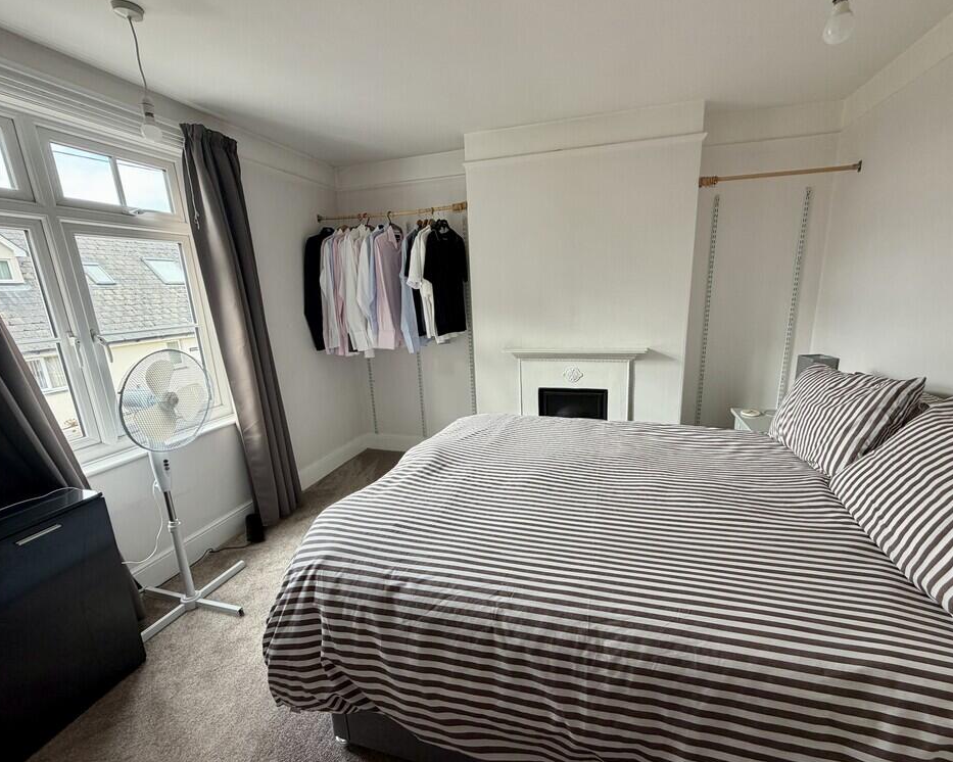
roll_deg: +2.1
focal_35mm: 15
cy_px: 387
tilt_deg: -13.9
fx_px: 423
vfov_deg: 84.0
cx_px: 497
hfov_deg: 96.7
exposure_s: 1/121
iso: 125
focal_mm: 2.22
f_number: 2.2
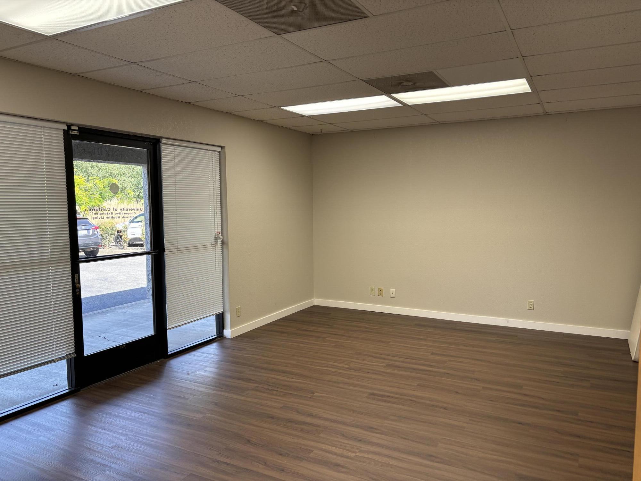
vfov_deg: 53.1
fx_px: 481
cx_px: 320
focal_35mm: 26
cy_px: 240
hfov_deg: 67.3
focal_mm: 5.96
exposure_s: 1/120
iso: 125
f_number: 1.6
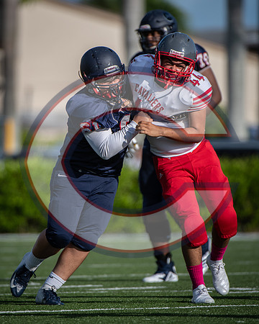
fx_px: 5656
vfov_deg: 3.3
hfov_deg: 2.6
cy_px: 154
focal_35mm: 590
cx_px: 81
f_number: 4
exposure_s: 1/1000
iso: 110
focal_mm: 400
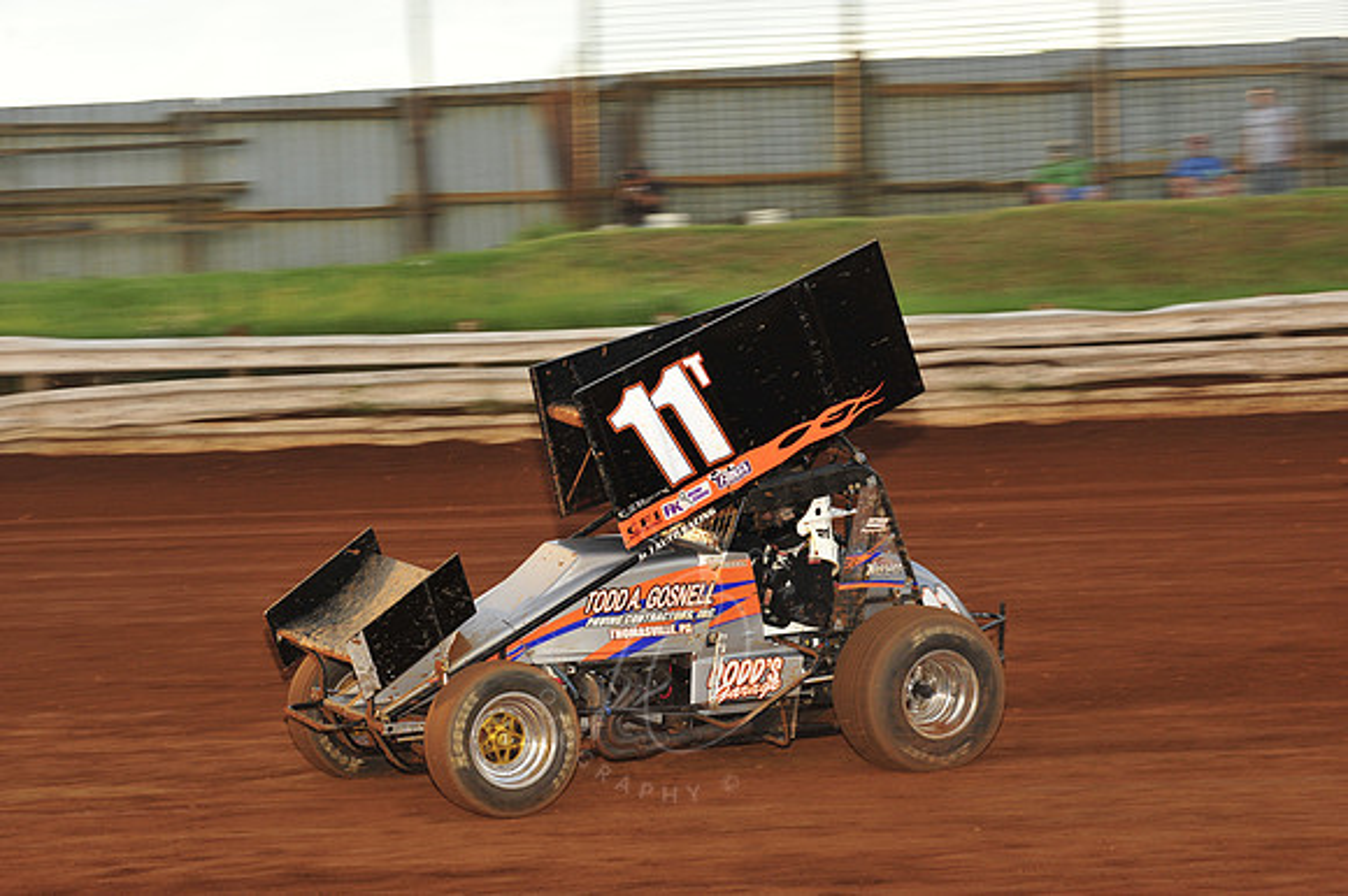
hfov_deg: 22.2
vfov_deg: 14.8
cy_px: 448
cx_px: 674
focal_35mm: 92
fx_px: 3443
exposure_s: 1/320
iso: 800
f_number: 8
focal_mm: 92
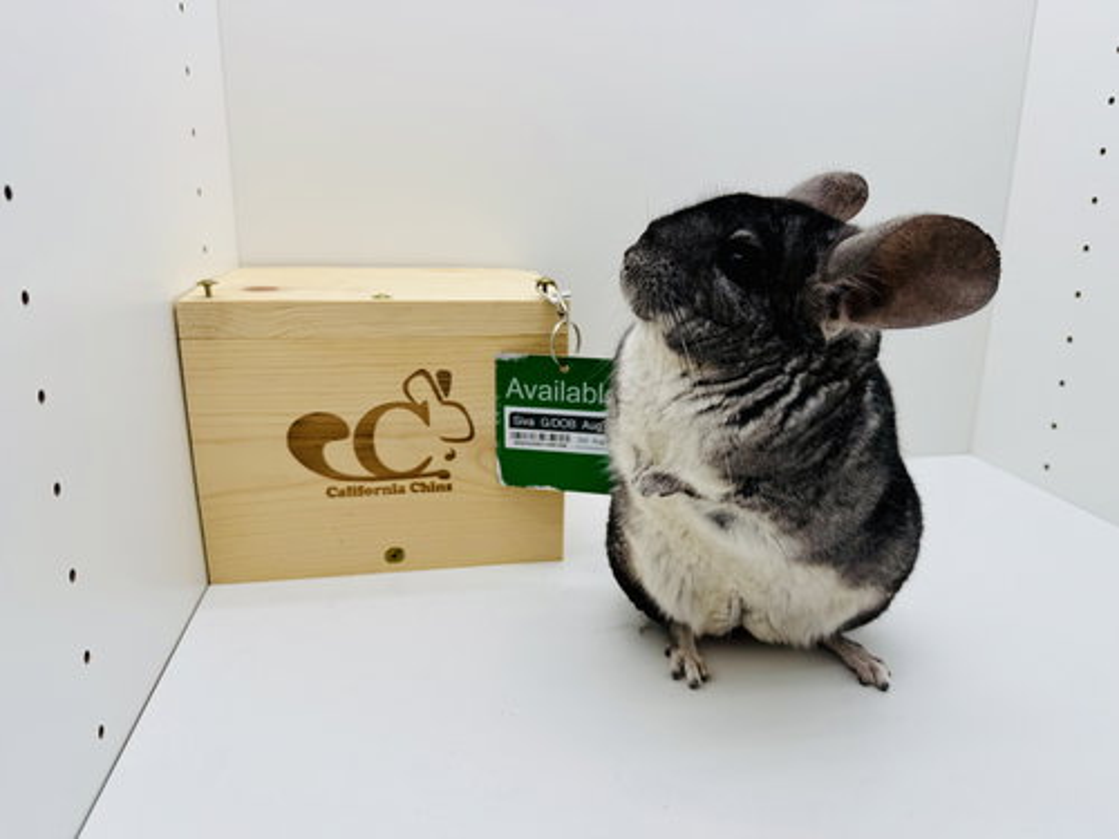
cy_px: 420
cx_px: 560
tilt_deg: -15.6
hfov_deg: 71.6
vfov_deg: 56.8
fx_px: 776
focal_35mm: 24
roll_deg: -0.9
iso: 80
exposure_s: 1/849
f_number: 1.78
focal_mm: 6.76
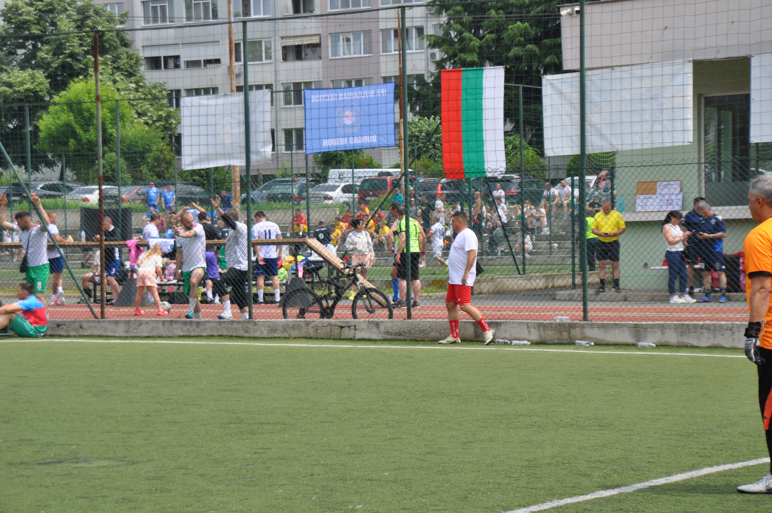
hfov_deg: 20.6
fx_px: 2120
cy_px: 256
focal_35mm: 99
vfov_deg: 13.8
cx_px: 386
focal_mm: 66
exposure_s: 1/500
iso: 200
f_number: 5.6
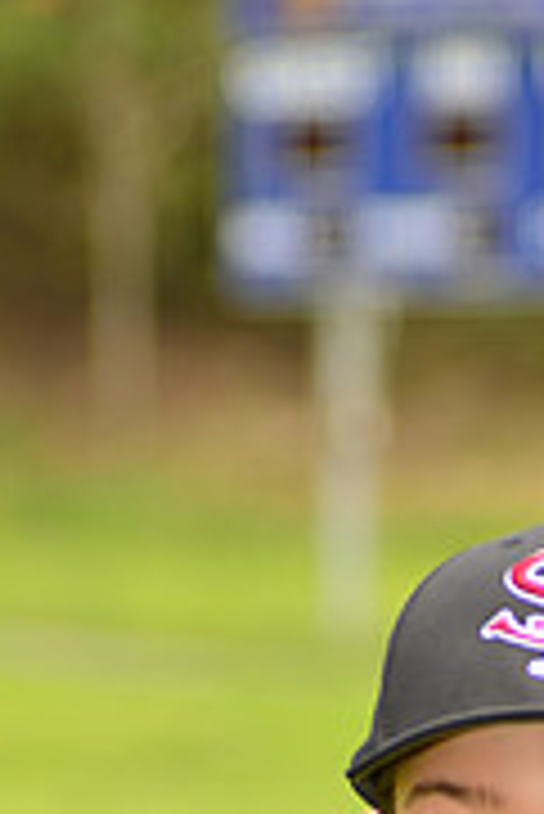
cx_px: 591
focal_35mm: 465
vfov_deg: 4.4
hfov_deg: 3.0
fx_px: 10519
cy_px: 1115
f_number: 5
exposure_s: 1/250
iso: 100
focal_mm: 145
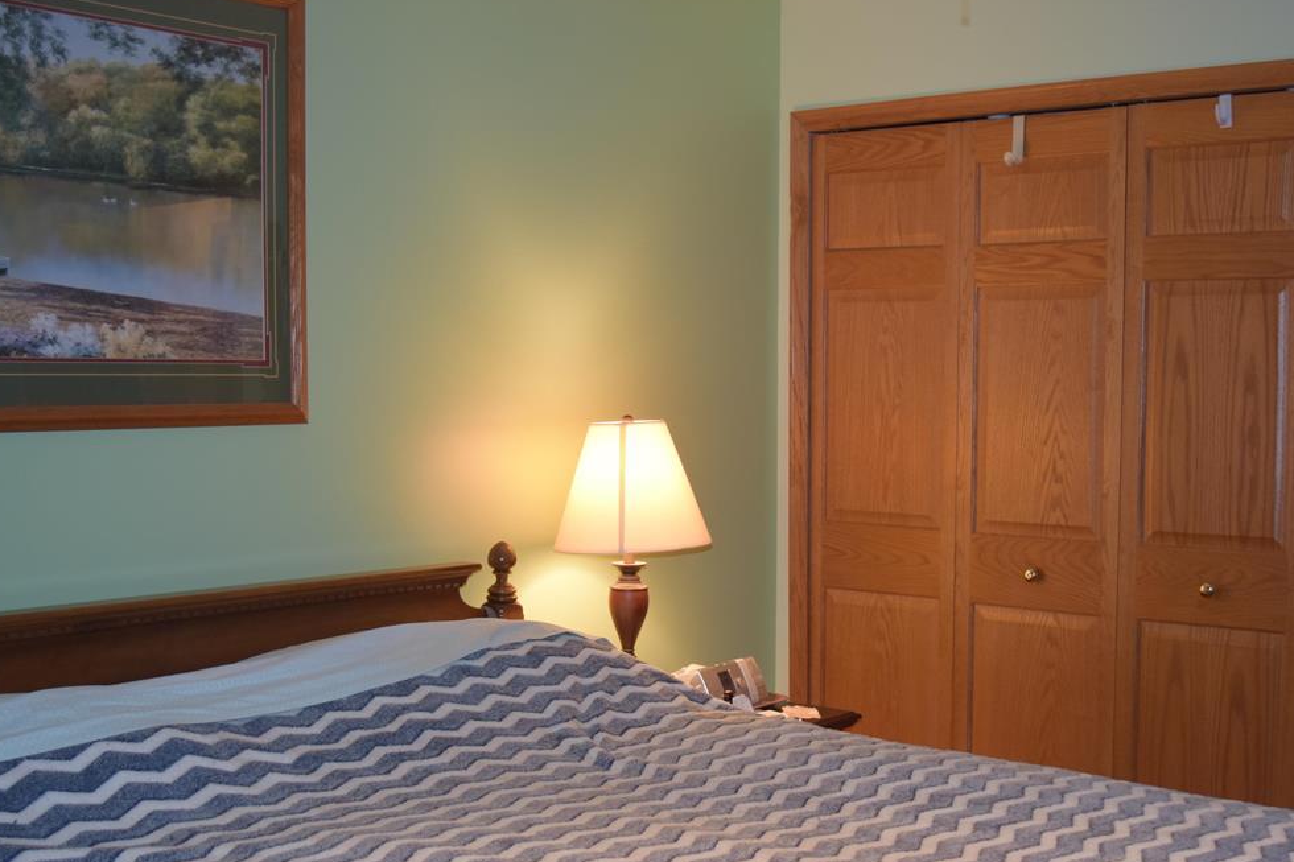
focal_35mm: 47
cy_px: 504
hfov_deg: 41.8
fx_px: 1689
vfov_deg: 28.6
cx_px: 745
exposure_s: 1/60
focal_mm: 24
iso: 800
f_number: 4
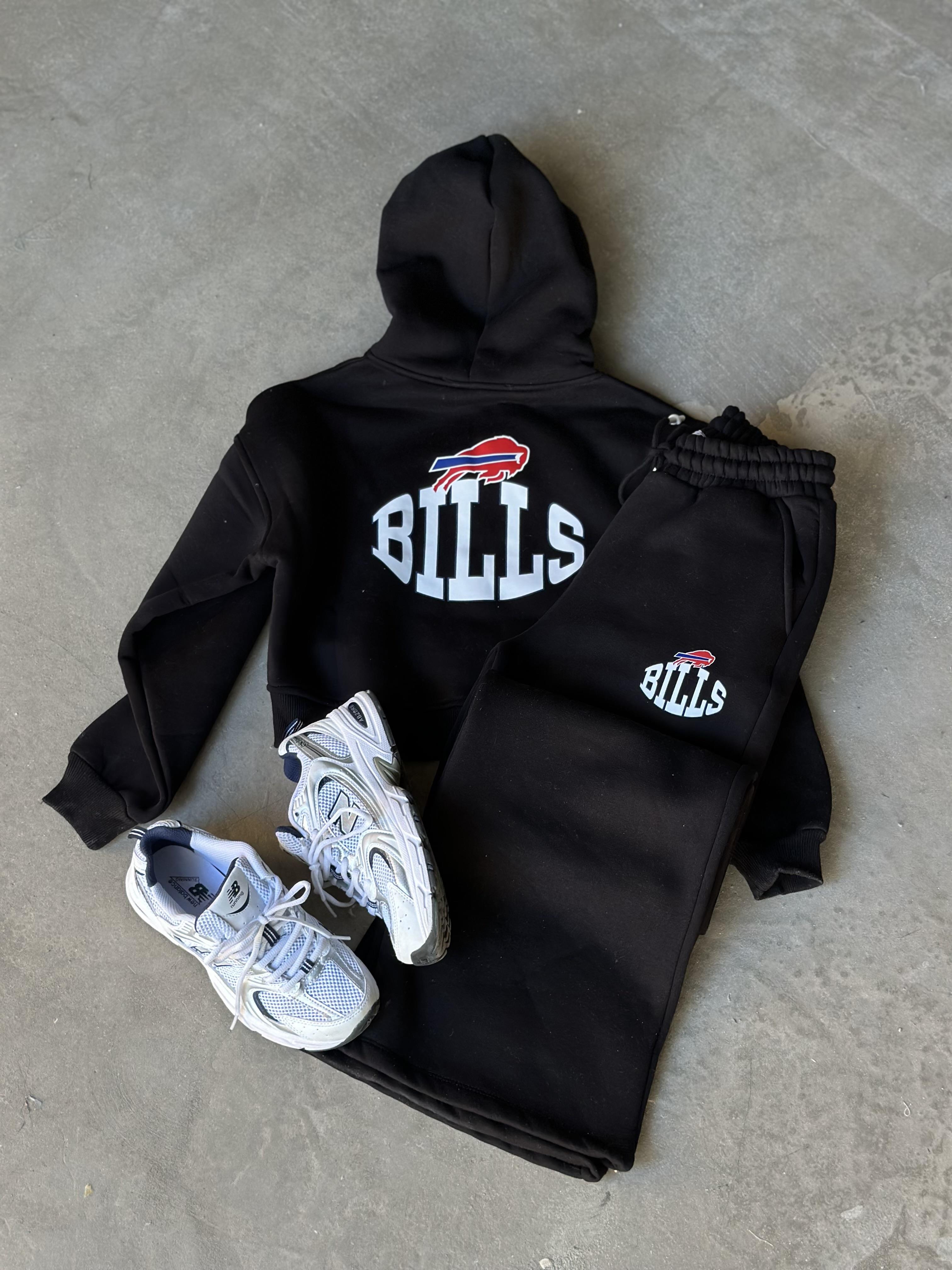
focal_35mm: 48
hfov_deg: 30.3
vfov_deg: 39.7
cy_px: 635
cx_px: 476
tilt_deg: -62.9
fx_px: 1760
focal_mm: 6.86
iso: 125
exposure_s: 1/60
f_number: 1.78
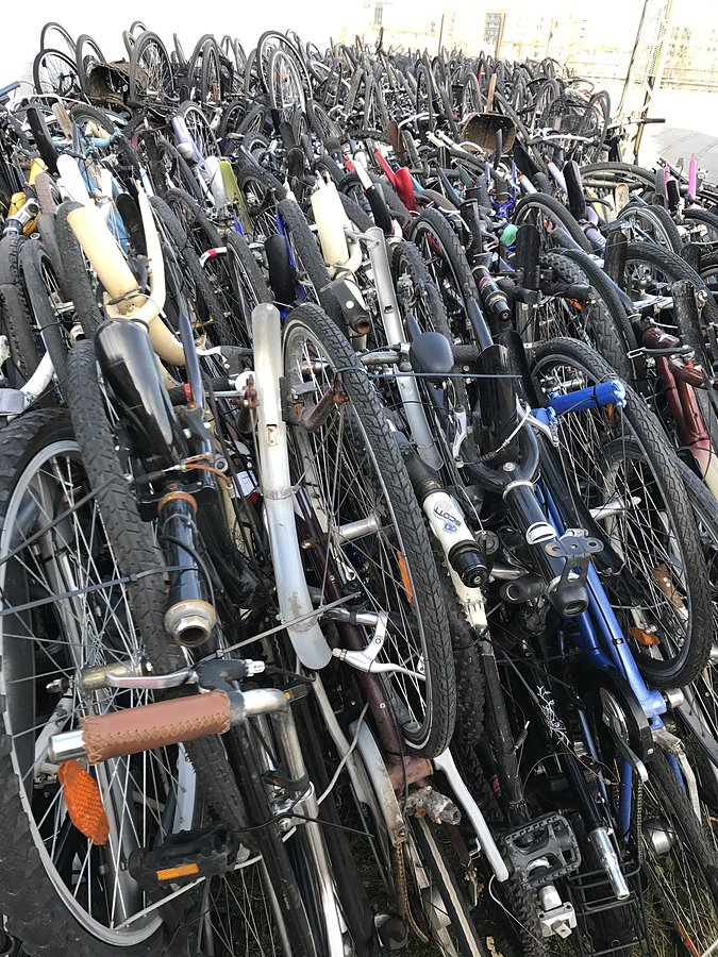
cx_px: 359
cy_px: 478
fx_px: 774
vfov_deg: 63.4
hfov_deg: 49.7
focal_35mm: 28
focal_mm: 3.99
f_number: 1.8
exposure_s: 1/112
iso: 20
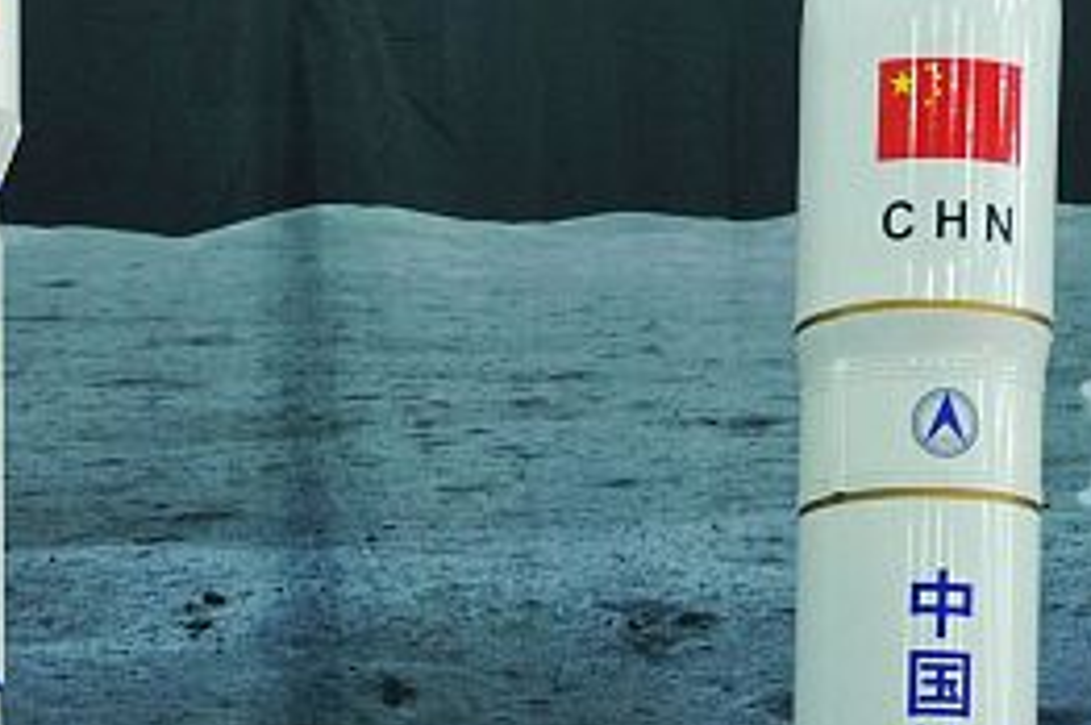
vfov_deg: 7.3
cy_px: 1254
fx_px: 5539
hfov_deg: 11.2
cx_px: 183
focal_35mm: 183
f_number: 2.8
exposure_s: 1/60
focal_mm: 40
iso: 1000
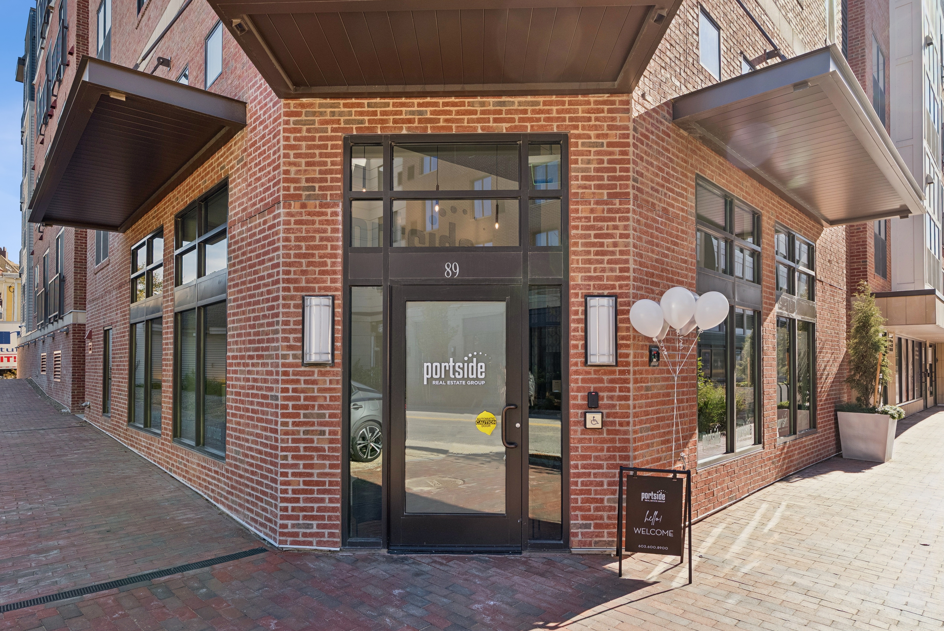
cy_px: 316
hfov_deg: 81.2
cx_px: 472
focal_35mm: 21
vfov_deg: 59.6
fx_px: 551
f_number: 7.1
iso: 320
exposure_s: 1/160
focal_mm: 21
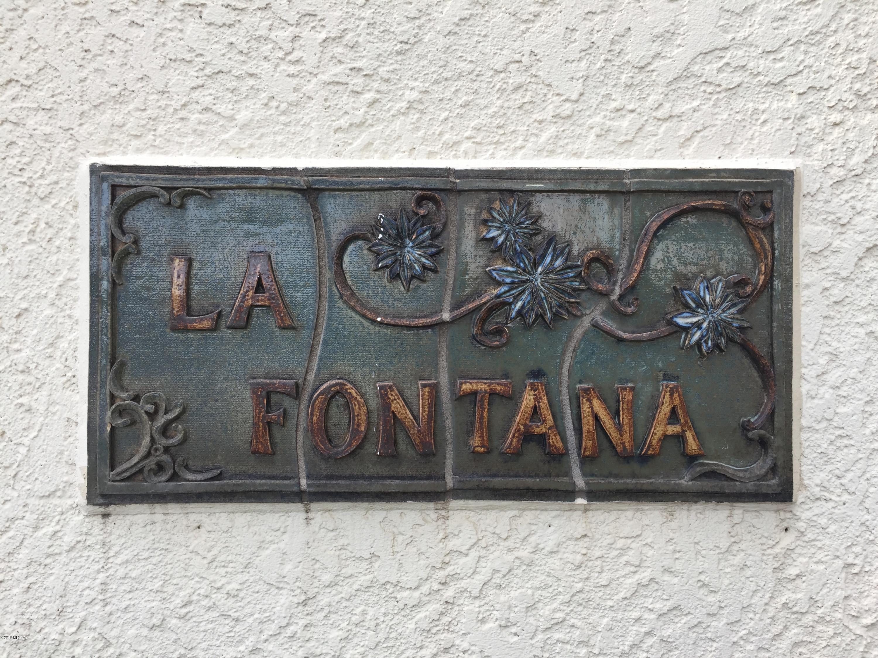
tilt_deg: -2.0
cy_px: 329
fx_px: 736
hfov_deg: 61.7
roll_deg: +0.3
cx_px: 439
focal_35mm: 29
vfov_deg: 48.2
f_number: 2.2
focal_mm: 4.15
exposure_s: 1/120
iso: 32
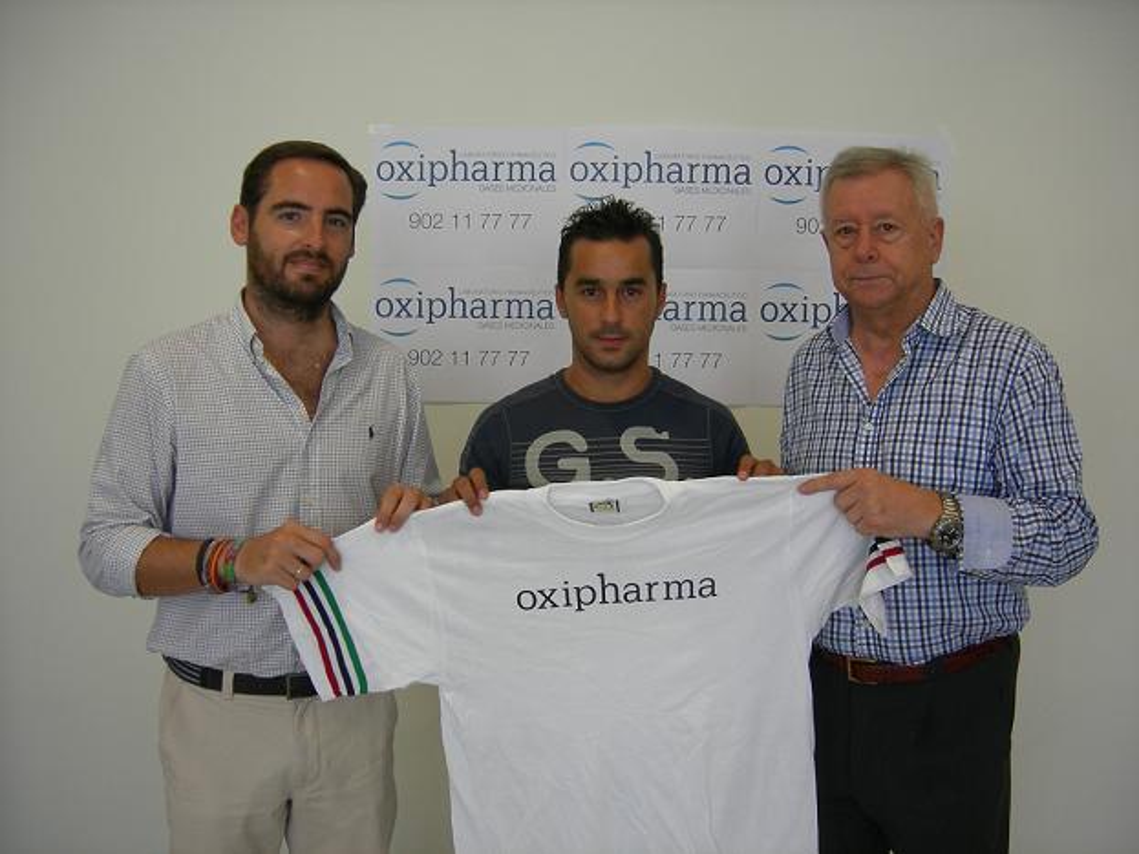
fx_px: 1184
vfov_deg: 39.6
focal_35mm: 36
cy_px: 427
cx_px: 570
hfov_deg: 51.4
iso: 64
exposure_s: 1/31.2
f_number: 2.7
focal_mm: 7.5
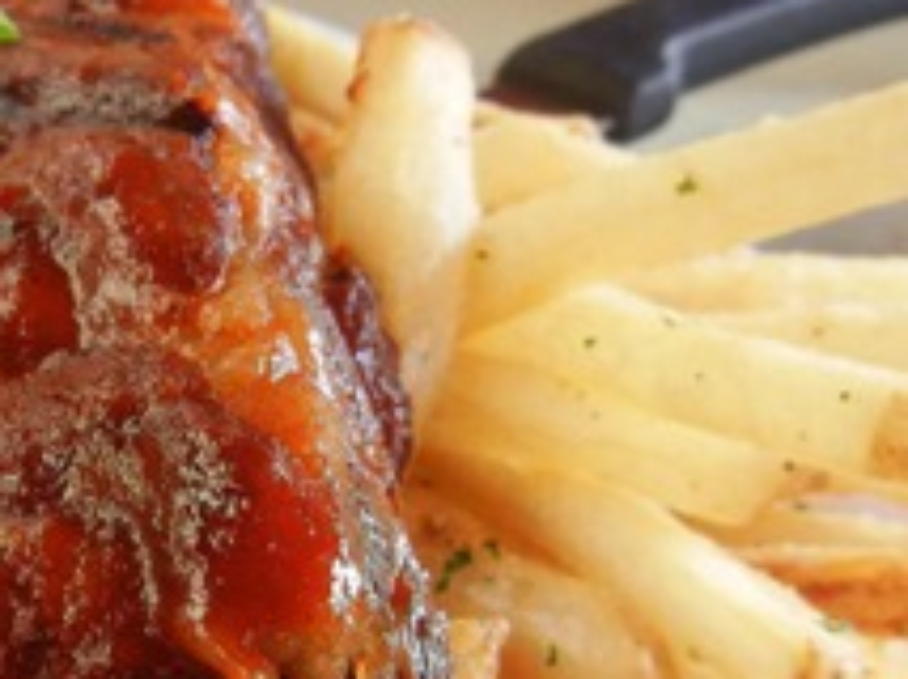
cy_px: 624
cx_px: 178
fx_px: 1913
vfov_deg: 19.7
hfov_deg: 26.2
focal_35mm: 73
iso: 160
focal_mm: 5.4
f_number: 3.5
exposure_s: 1/34
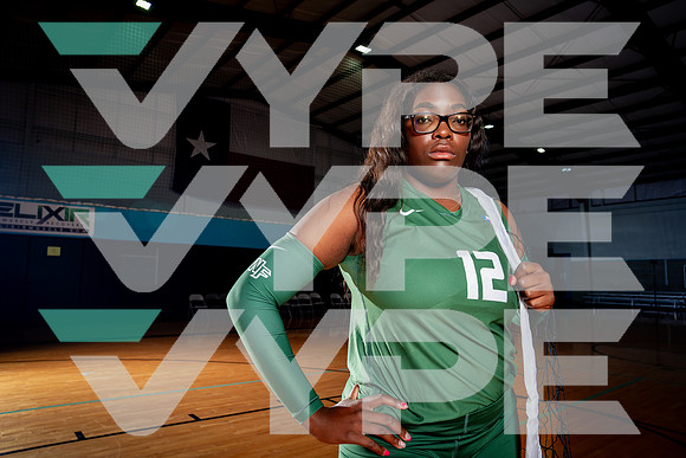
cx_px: 343
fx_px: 462
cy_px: 229
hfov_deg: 73.2
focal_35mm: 24
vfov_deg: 52.7
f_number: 5.6
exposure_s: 1/200
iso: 250
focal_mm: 24
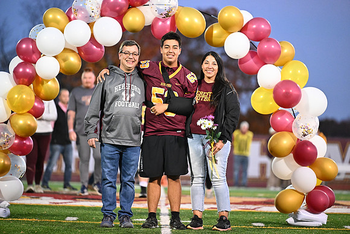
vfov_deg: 6.9
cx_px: 175
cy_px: 117
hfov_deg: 10.3
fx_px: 1945
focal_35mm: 200
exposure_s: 1/320
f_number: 2.8
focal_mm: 200
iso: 5600
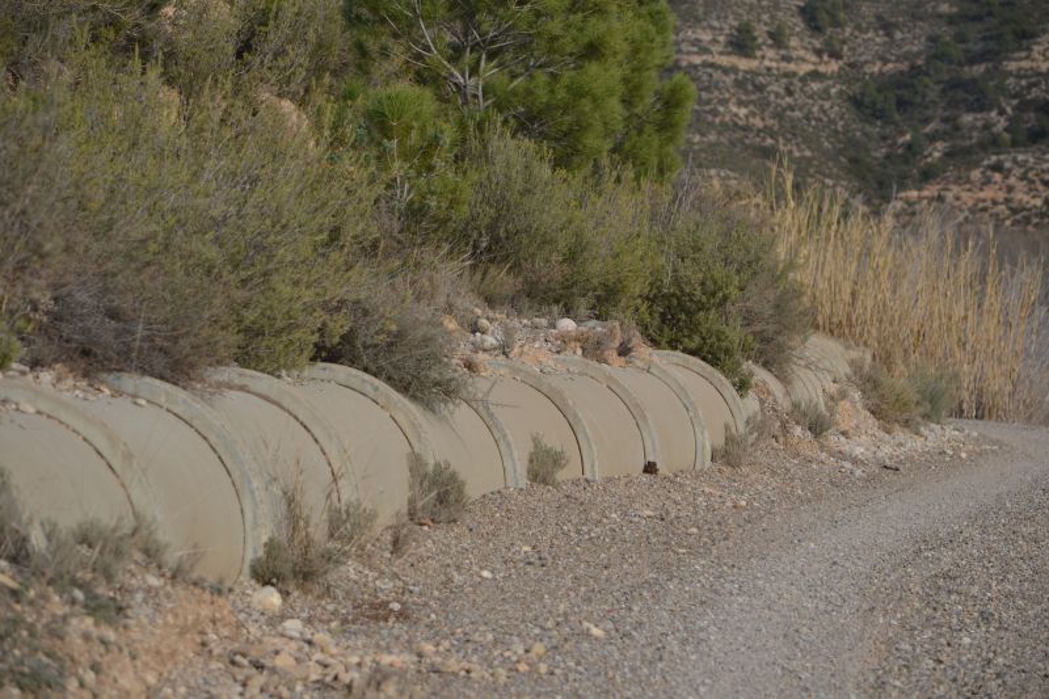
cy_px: 350
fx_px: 4807
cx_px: 524
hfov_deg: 12.5
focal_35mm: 165
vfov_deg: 8.3
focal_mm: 110
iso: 100
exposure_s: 1/1000
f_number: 5.6
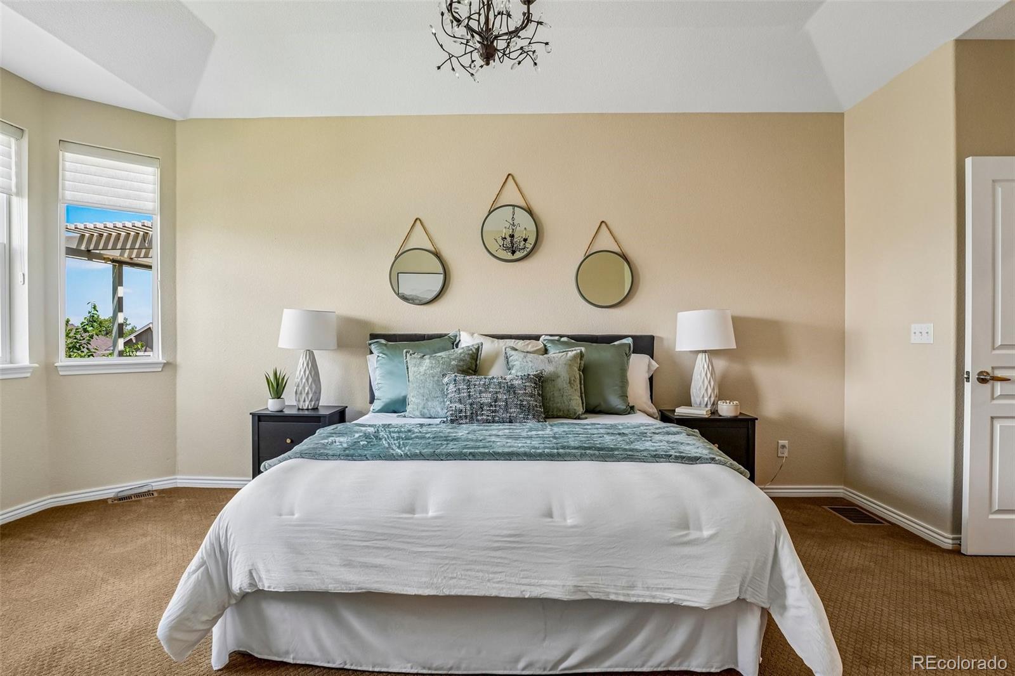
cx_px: 508
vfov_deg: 72.0
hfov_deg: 95.0
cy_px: 338
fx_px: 465
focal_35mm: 16
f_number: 8
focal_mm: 11
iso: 320
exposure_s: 1/30
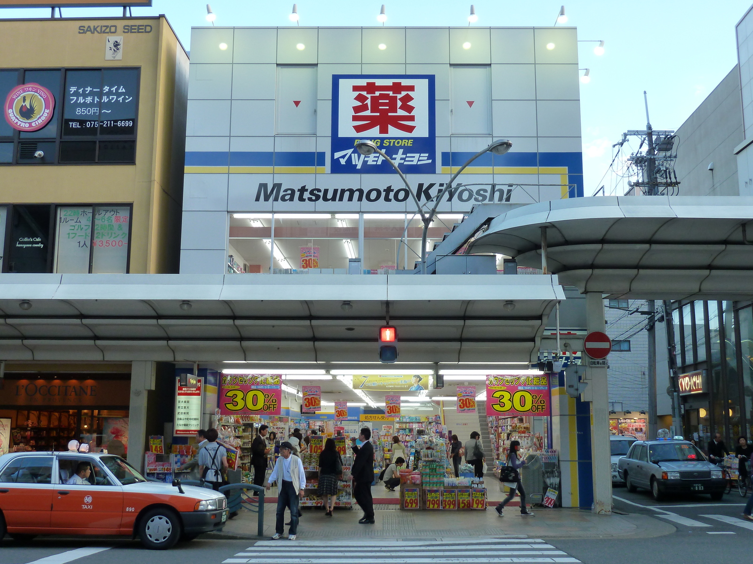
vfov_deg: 36.0
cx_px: 376
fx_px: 870
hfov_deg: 46.8
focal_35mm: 40
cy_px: 282
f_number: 3.6
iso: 125
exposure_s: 1/100
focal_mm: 6.5
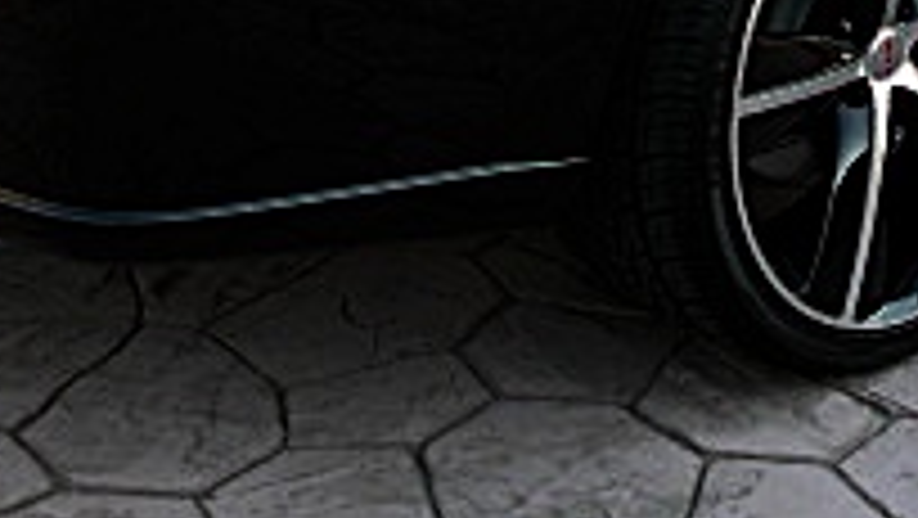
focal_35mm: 123
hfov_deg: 17.3
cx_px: 720
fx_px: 2996
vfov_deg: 9.6
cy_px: -248
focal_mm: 6.3
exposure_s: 1/60
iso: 100
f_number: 2.8
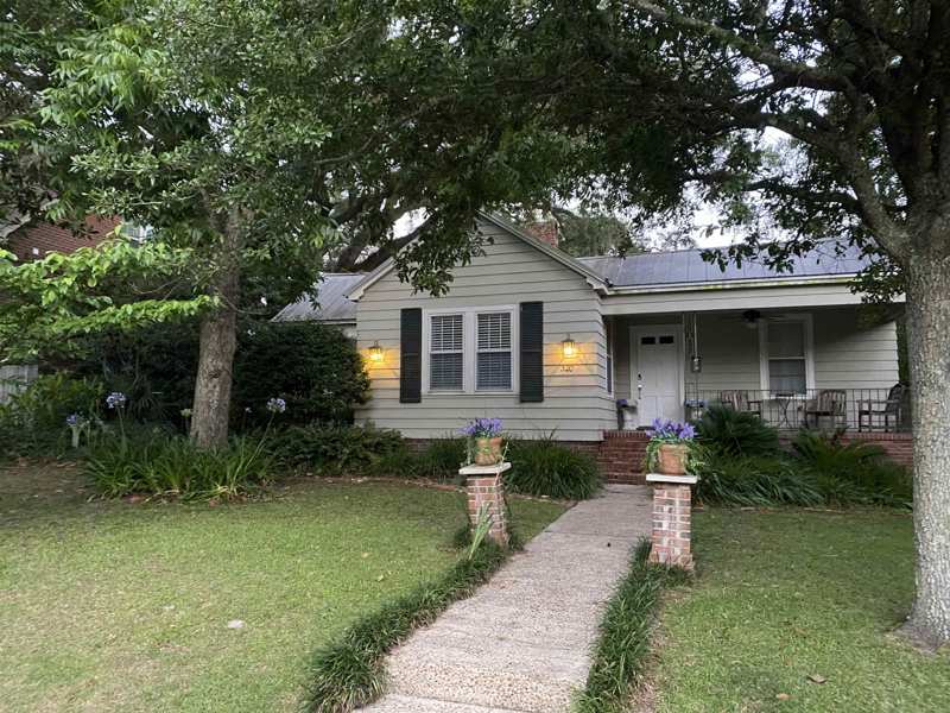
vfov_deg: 53.1
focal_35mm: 26
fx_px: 714
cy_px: 356
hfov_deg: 67.3
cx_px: 475
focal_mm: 4.25
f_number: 1.8
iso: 640
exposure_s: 1/30
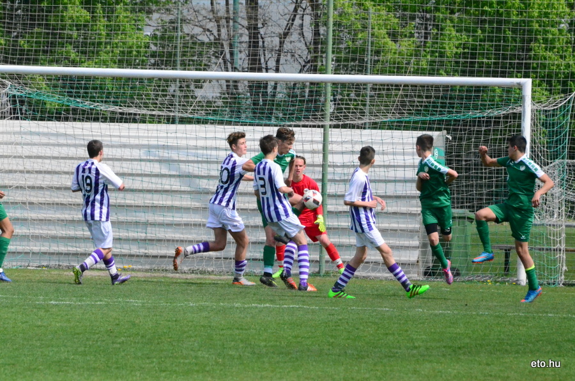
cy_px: 190
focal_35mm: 450
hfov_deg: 4.6
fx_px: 7172
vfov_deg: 3.0
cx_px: 288
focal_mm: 300
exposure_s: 1/8000
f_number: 14
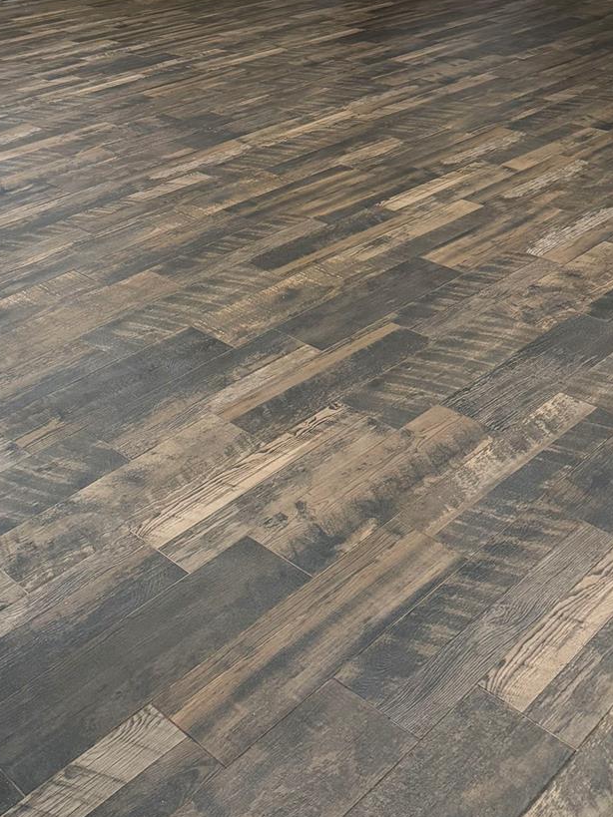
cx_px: 112
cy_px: 72
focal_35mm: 45
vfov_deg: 38.9
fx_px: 1063
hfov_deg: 31.3
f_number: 1.78
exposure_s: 1/120
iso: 400
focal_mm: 6.76
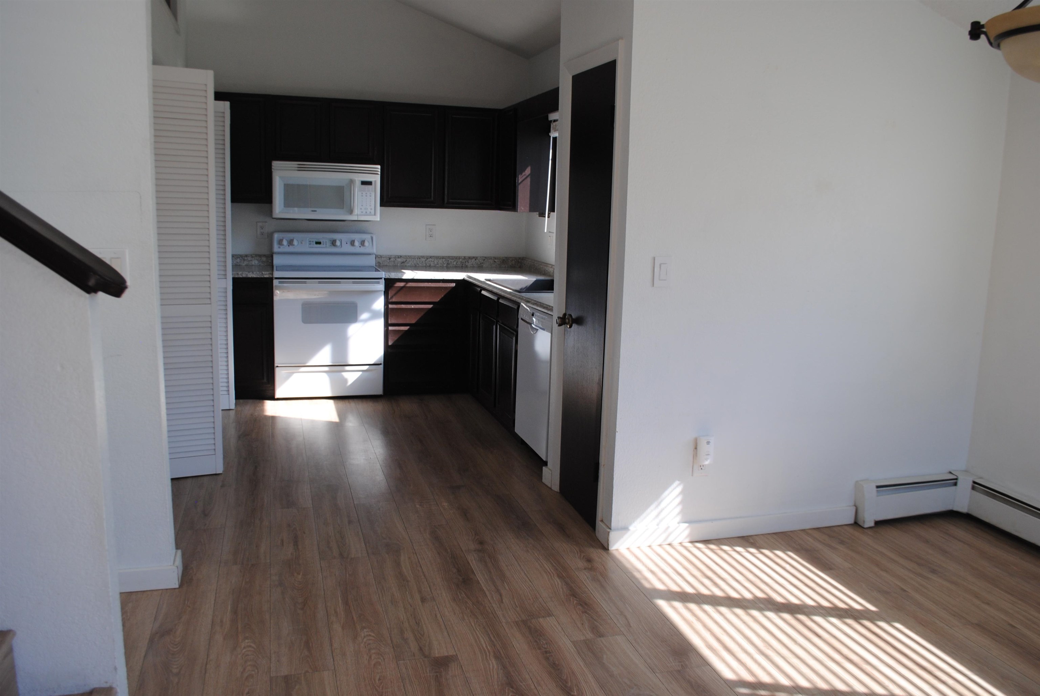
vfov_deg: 48.0
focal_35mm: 27
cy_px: 348
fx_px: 781
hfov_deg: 67.3
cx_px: 520
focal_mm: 18
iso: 200
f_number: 4.5
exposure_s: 1/160
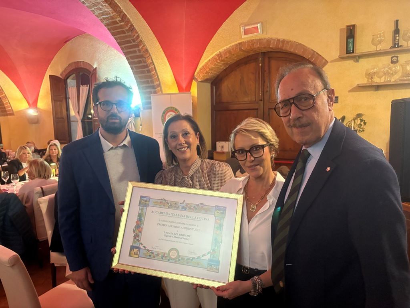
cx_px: 205
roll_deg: +1.3
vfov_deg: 53.1
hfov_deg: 67.3
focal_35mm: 26
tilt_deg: -7.1
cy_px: 154
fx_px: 308
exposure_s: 1/25
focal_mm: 5.96
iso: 500
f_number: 1.6
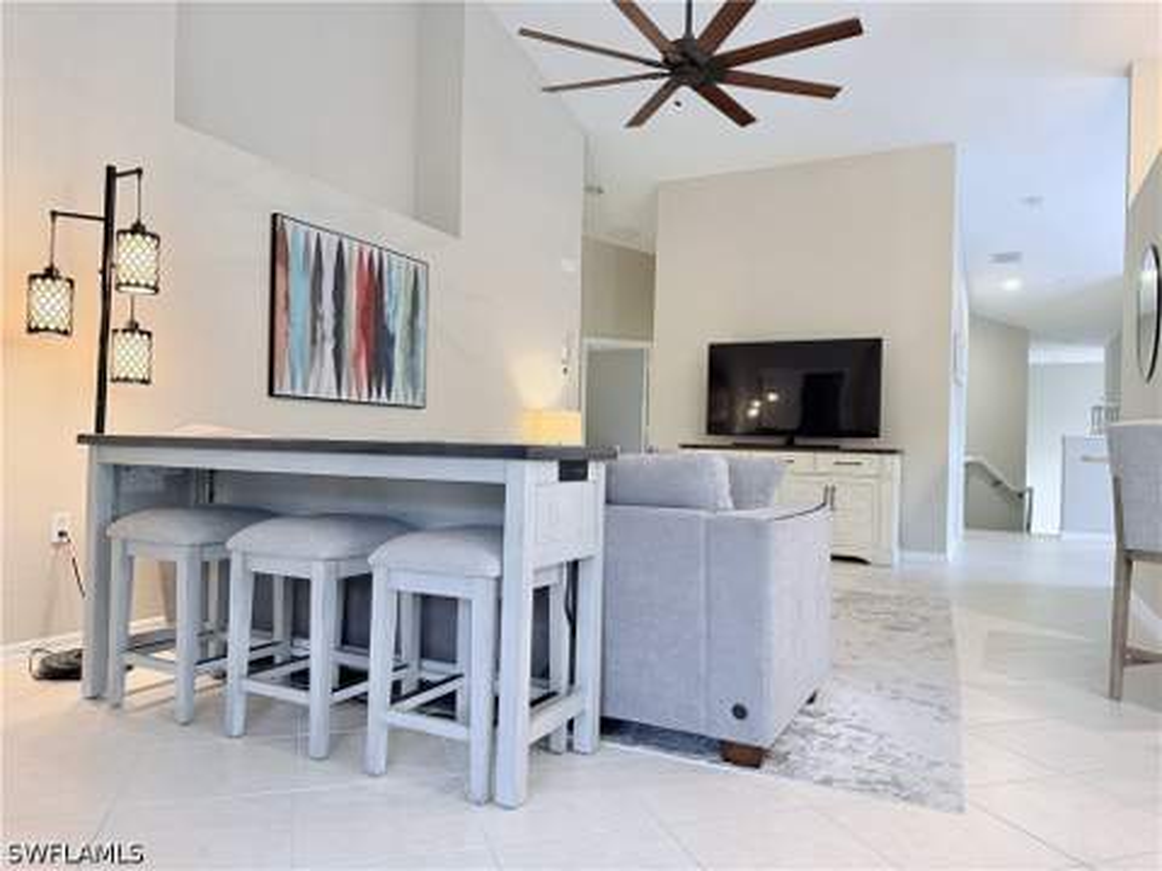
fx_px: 806
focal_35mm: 24
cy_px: 436
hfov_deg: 71.6
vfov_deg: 56.8
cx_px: 581
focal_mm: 6.76
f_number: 1.78
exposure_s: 1/60
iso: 250
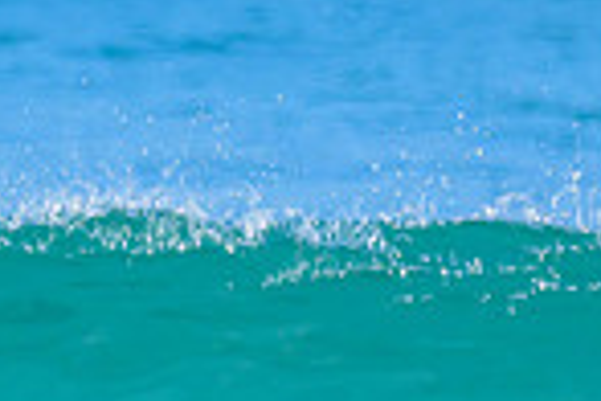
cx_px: -273
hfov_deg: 0.5
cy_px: 534
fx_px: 72482
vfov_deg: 0.3
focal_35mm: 4342
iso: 560
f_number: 6.3
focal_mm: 800
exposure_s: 1/2000
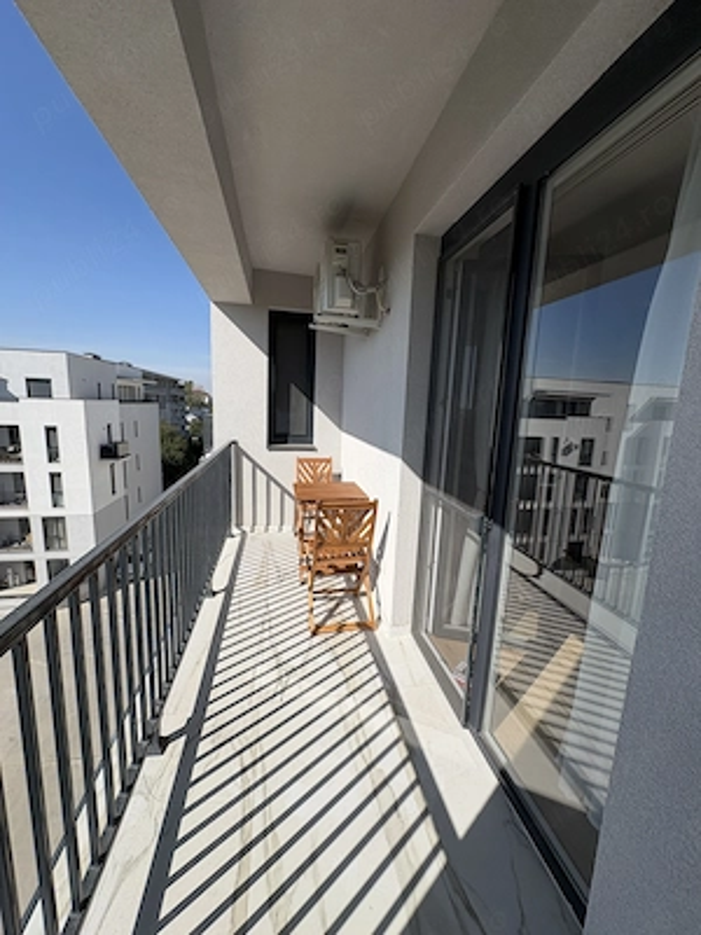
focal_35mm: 14
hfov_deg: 85.7
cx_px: 350
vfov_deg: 102.1
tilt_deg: -9.7
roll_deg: -2.7
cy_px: 468
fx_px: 378
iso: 50
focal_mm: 2.22
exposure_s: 1/3106
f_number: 2.2
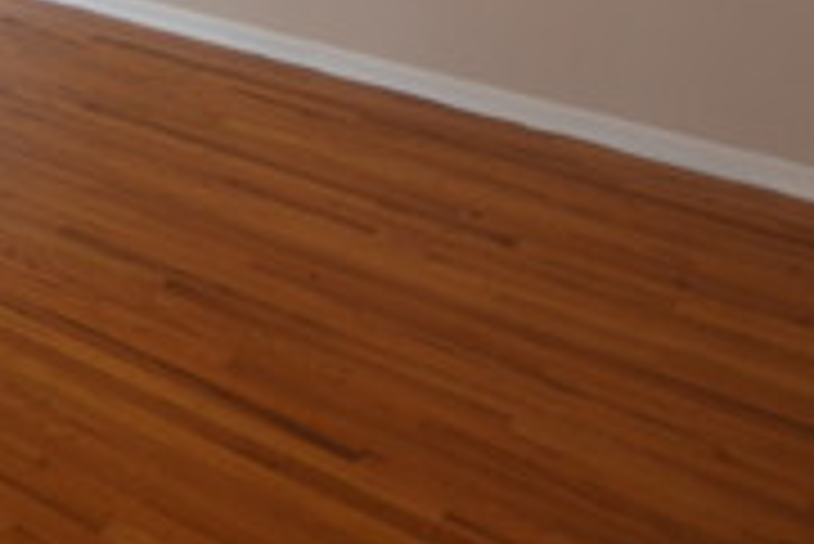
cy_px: -393
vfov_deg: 19.9
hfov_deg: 32.8
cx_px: -85
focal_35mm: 53
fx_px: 1199
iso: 400
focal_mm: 10
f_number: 4
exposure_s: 1/80
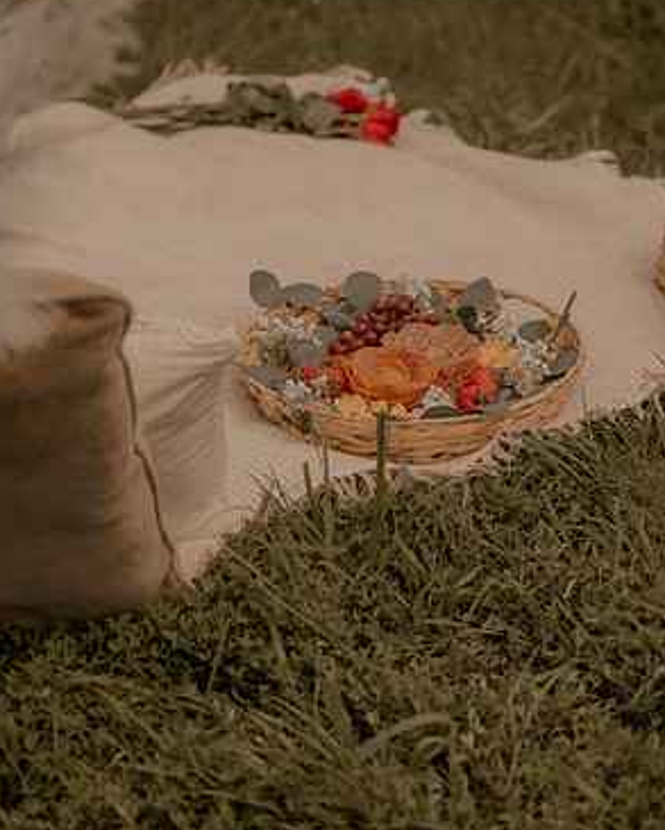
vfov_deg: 18.4
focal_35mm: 104
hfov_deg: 14.8
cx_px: 381
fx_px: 2558
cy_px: 406
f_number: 2.8
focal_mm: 70
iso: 125
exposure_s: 1/1600
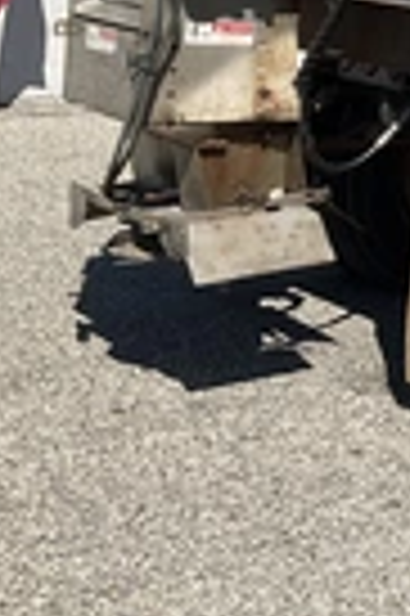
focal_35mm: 88
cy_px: -13
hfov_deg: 13.5
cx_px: 793
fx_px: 1507
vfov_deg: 22.2
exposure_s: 1/2141
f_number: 1.8
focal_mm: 3
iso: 25
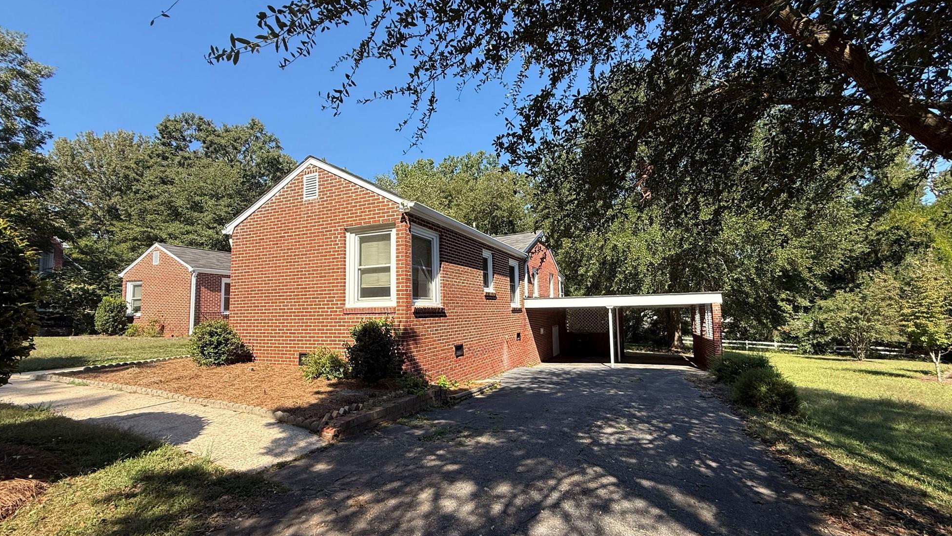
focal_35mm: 16
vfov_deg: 67.1
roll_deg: +1.2
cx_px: 488
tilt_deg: +6.0
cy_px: 278
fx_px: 404
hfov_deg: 99.4
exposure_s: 1/1167
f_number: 2.2
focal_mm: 2.22
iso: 50
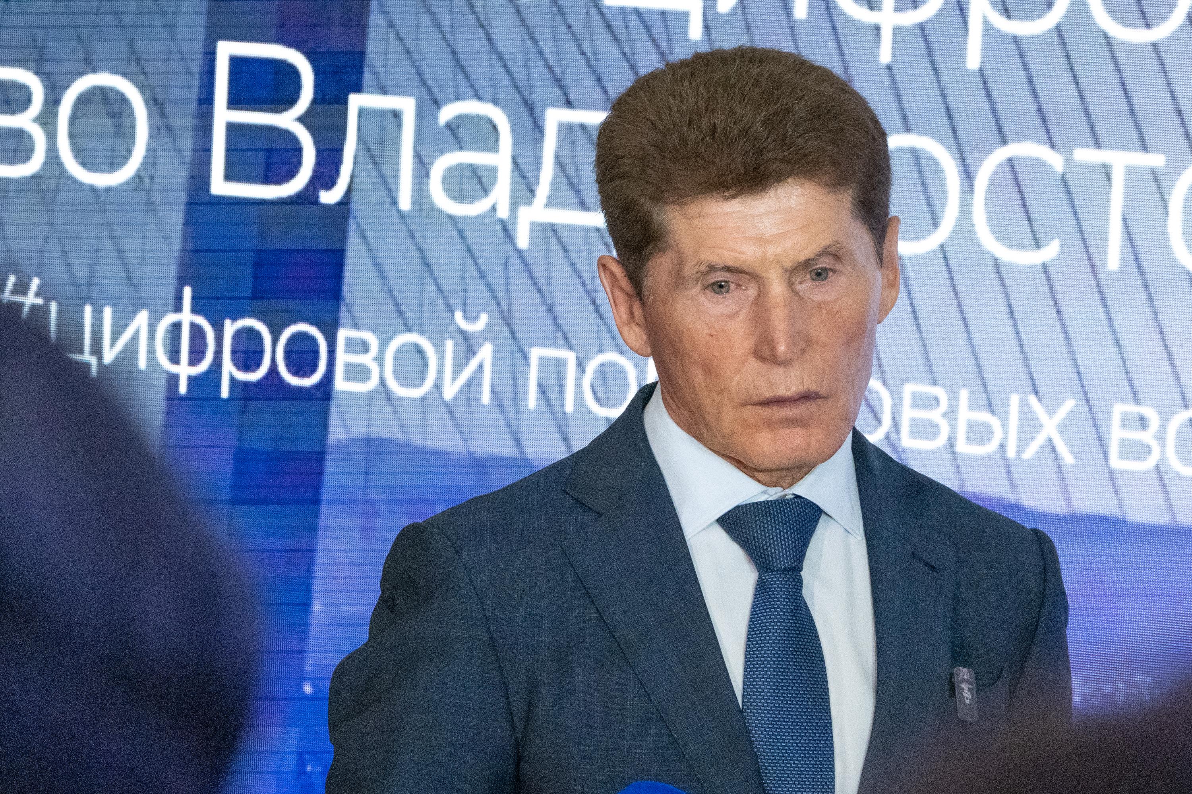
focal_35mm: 185
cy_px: 434
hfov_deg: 11.1
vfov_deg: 7.4
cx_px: 486
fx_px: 6137
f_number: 6.3
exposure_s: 1/500
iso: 6400
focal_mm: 90
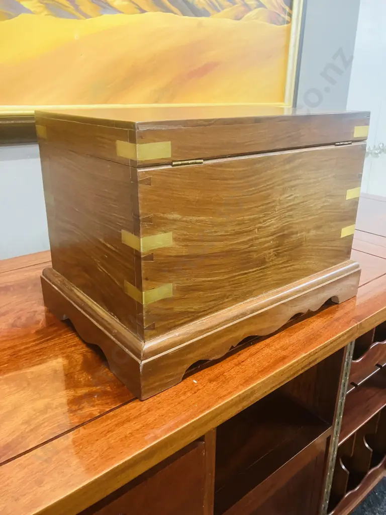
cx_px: 193
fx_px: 416
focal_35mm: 28
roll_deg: -0.9
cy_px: 258
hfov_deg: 49.7
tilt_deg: -19.0
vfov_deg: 63.4
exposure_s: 1/33
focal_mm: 3.99
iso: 250
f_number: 1.8
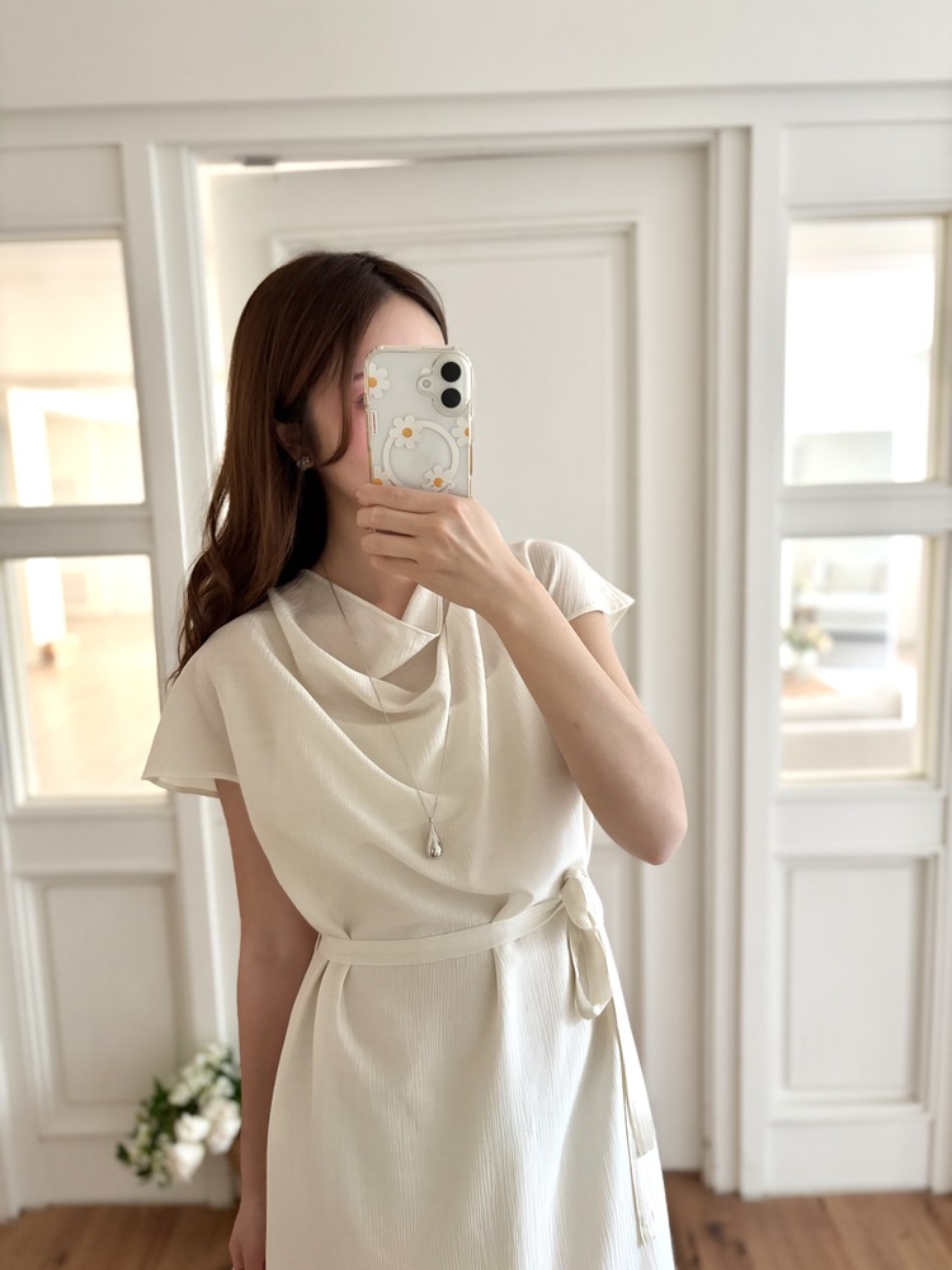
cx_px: 476
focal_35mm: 26
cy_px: 635
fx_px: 953
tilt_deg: -18.3
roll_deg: +1.2
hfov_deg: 53.1
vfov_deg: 67.3
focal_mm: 5.96
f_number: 1.6
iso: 320
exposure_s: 1/60
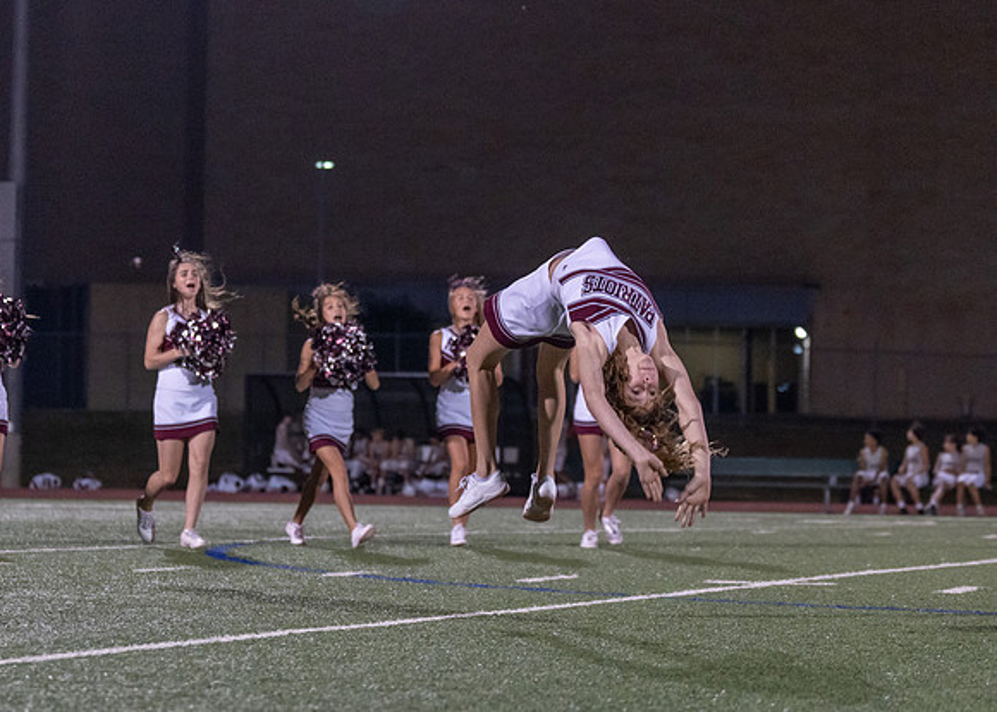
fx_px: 3661
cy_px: 327
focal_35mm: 129
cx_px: 557
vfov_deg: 11.1
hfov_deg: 15.5
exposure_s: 1/1000
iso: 2000
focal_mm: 70
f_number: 2.8
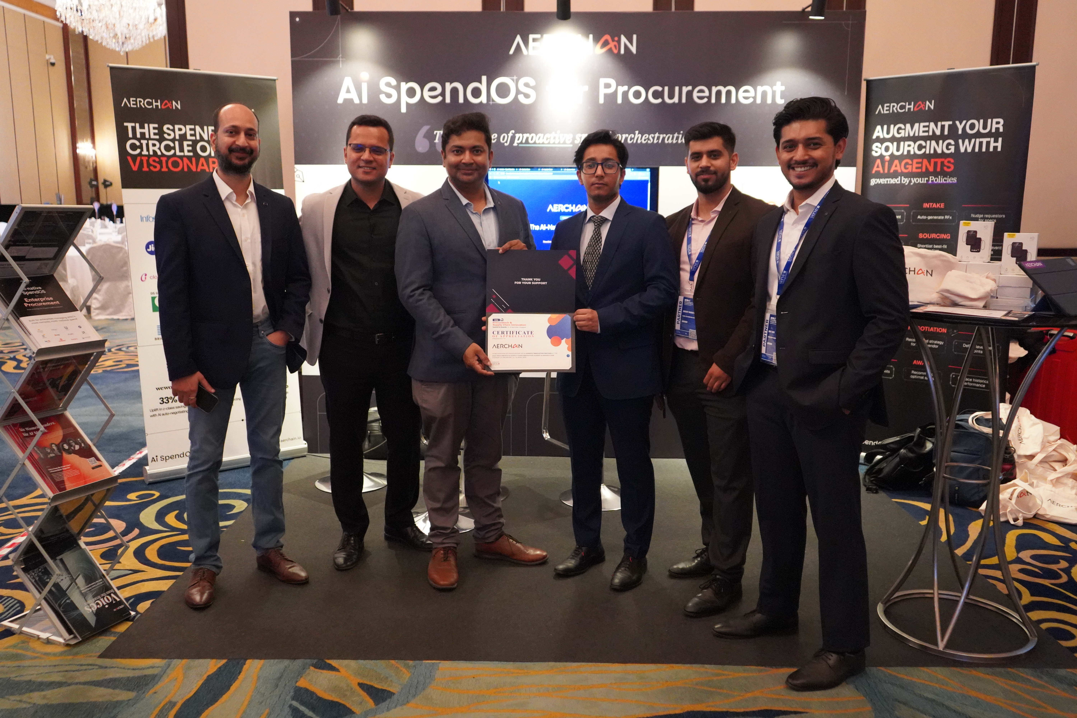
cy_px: 359
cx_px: 538
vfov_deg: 45.0
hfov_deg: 63.7
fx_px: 868
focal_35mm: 29
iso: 12800
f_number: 4
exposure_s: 1/160
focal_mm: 29
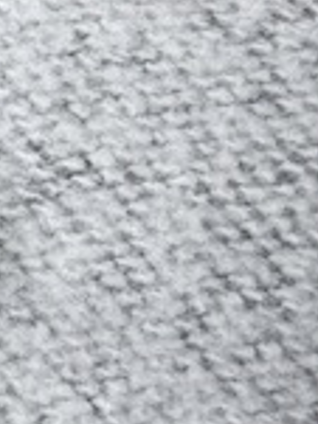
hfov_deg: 7.1
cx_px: -270
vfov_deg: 9.7
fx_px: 2490
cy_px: 107
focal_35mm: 203
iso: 50
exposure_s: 1/121
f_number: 1.78
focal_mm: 6.76
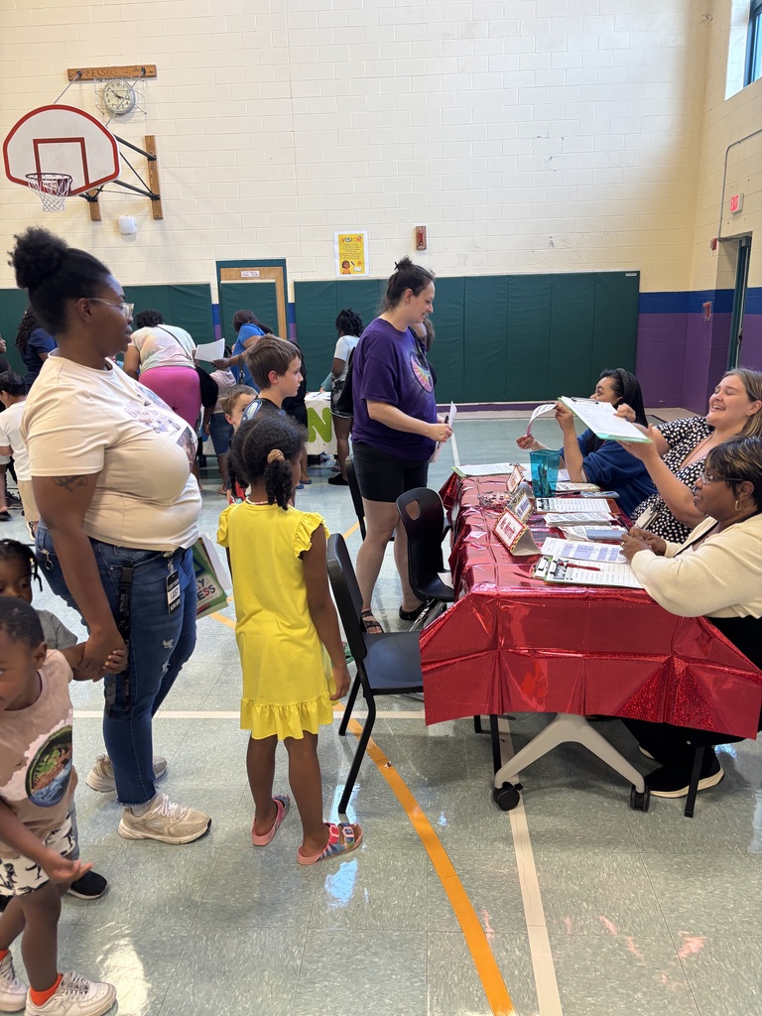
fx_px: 763
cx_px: 381
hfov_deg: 53.1
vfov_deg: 67.3
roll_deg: -0.1
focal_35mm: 26
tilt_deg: -13.7
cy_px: 508
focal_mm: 5.96
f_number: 1.6
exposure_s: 1/60
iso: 160
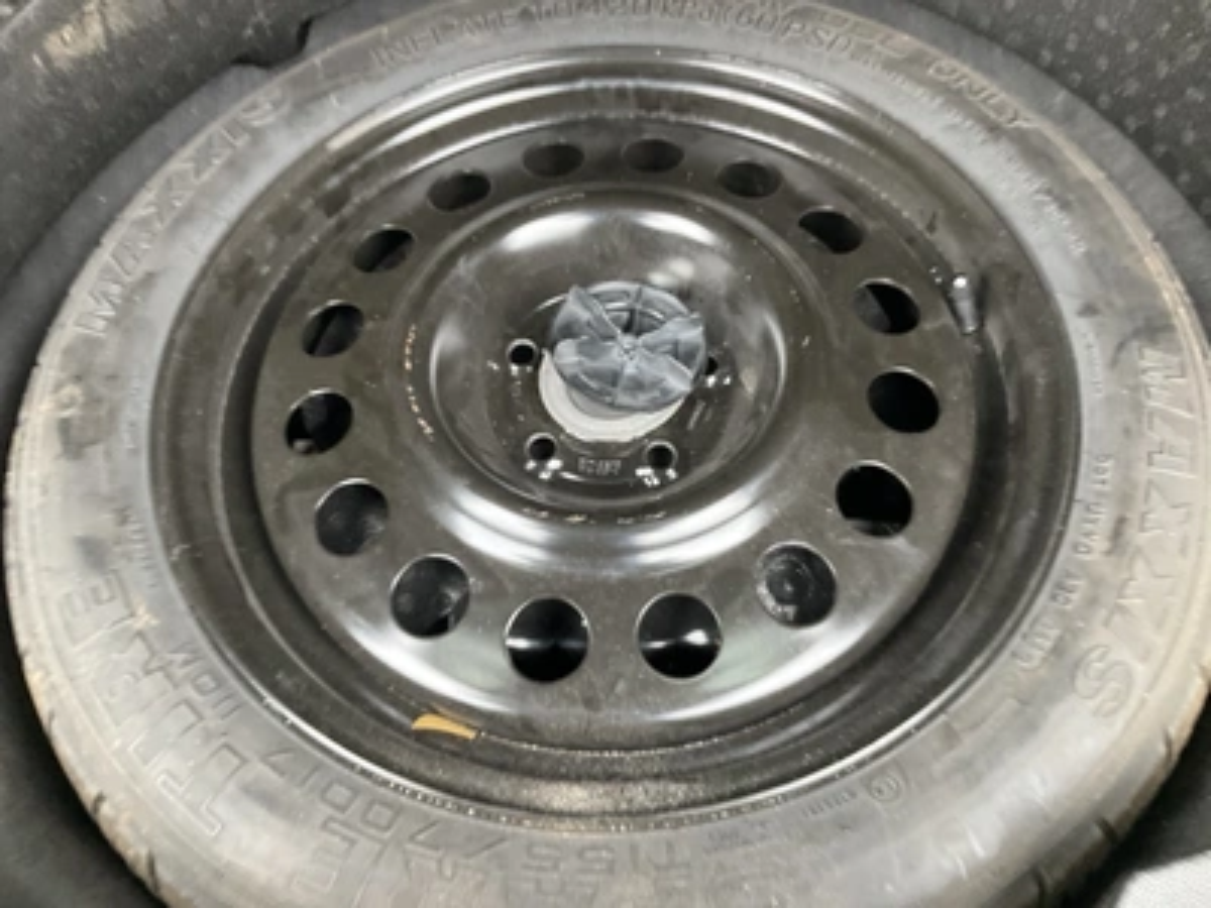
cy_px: 454
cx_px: 606
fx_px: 1015
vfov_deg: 48.2
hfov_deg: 61.7
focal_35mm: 29
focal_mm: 3
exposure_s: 1/60
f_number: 1.8
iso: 200
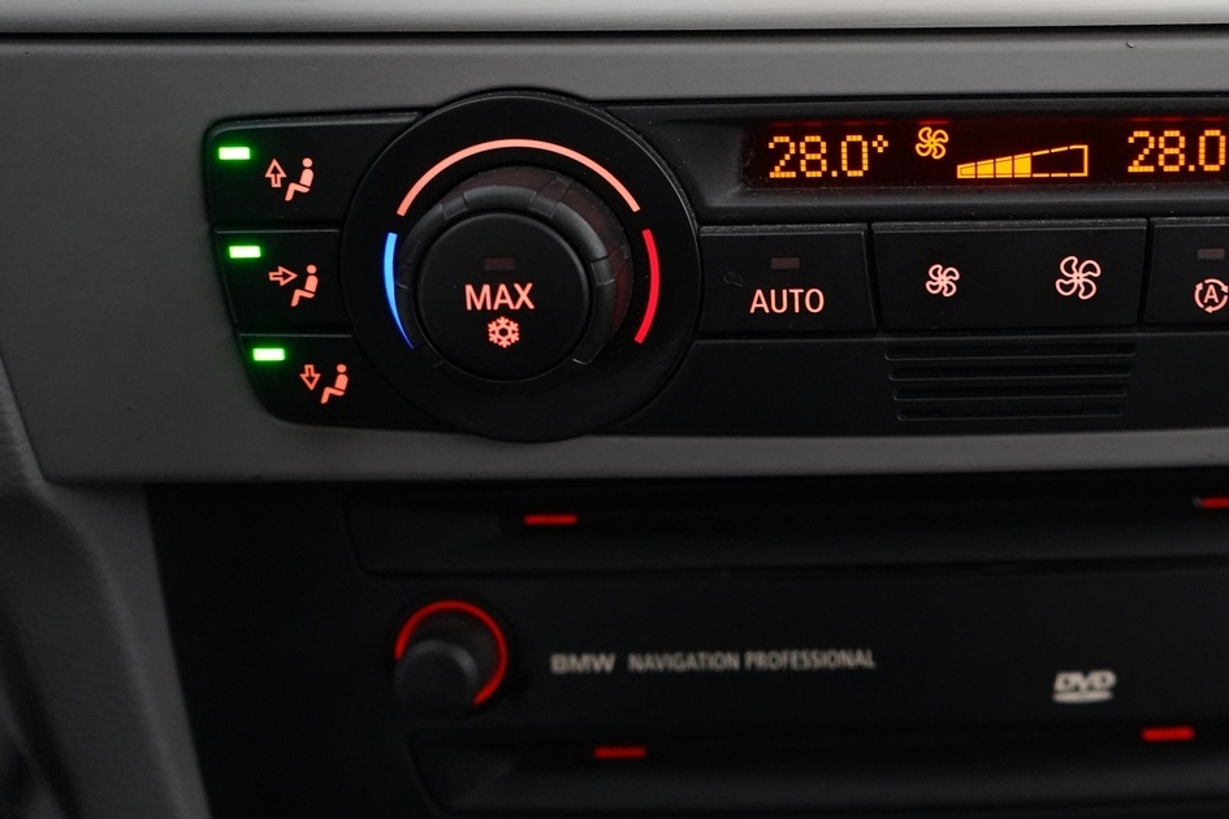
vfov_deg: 27.7
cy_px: 202
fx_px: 1639
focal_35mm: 48
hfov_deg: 39.3
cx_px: 1008
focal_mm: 28
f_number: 3.5
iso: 5000
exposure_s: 1/40
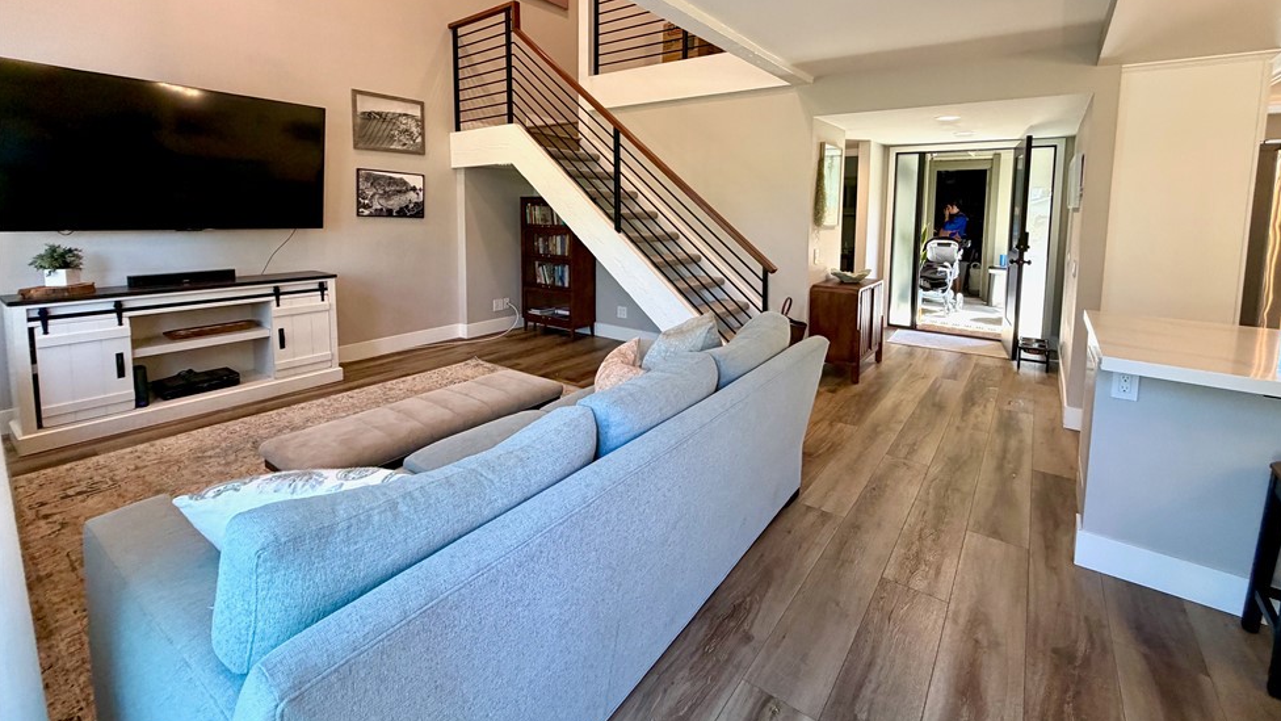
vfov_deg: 65.7
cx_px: 667
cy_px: 255
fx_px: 543
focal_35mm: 16
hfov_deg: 99.3
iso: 250
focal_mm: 2.22
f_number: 2.2
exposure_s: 1/120
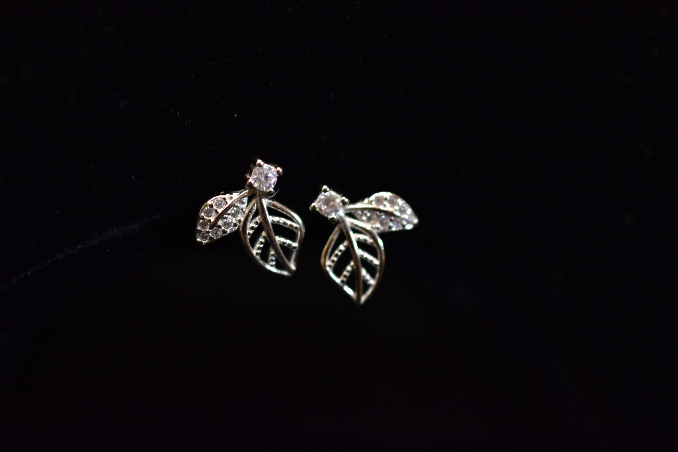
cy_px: 226
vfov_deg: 22.6
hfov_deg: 33.4
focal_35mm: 60
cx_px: 339
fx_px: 1130
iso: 800
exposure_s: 1/60
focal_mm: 40
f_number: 3.2
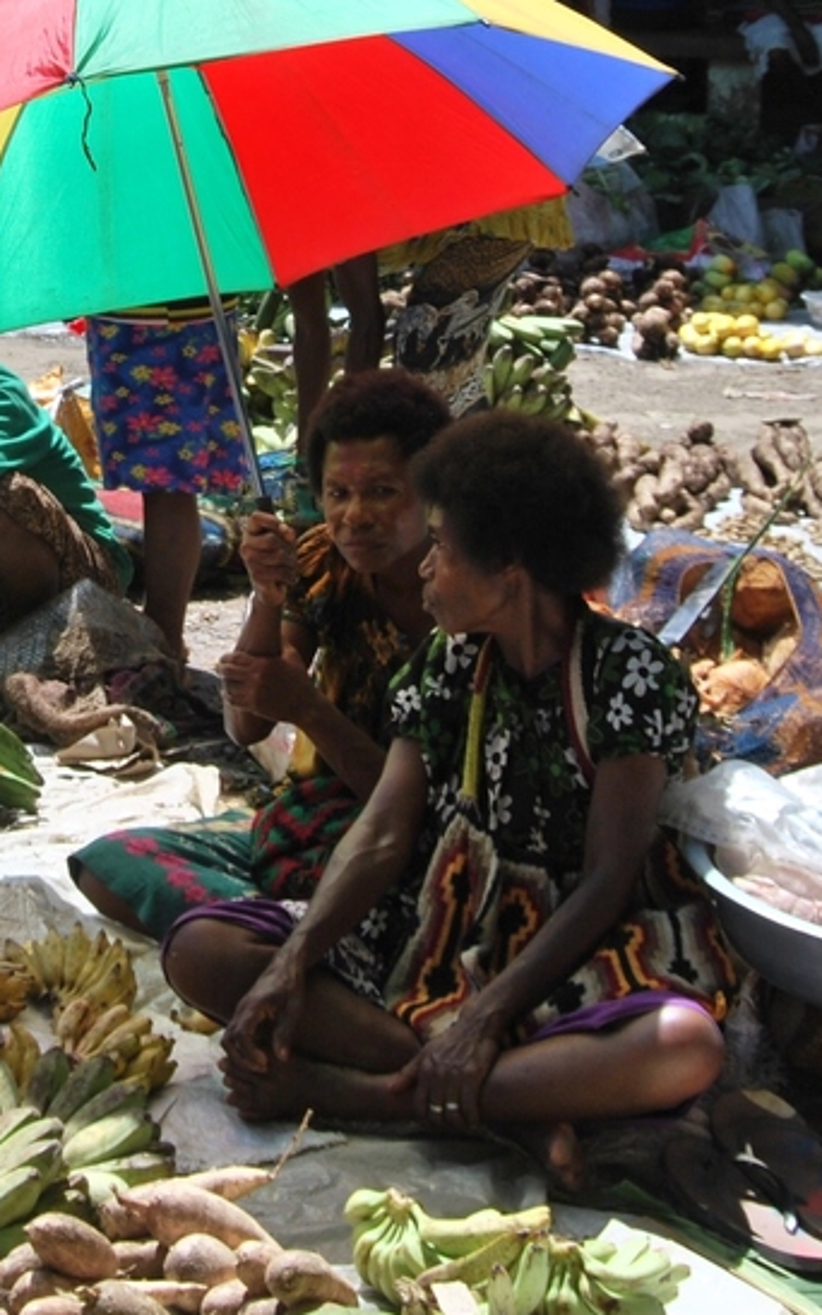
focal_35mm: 40
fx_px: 1433
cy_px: 659
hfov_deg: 32.0
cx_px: 422
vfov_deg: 49.3
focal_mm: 26
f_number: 8
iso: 100
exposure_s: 1/250
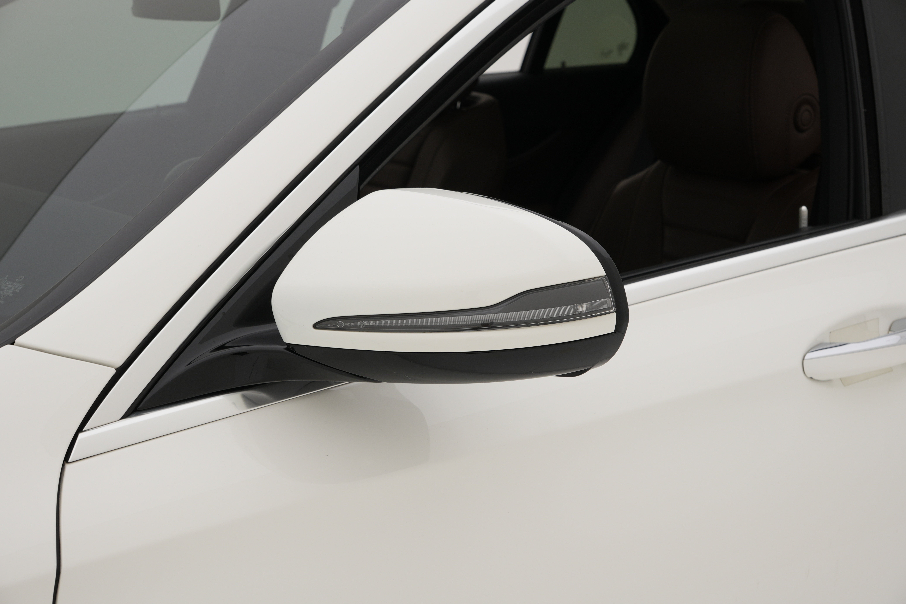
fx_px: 1623
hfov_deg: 31.2
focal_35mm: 64
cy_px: 302
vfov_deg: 21.1
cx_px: 453
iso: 125
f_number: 7.1
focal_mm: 43
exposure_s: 1/50
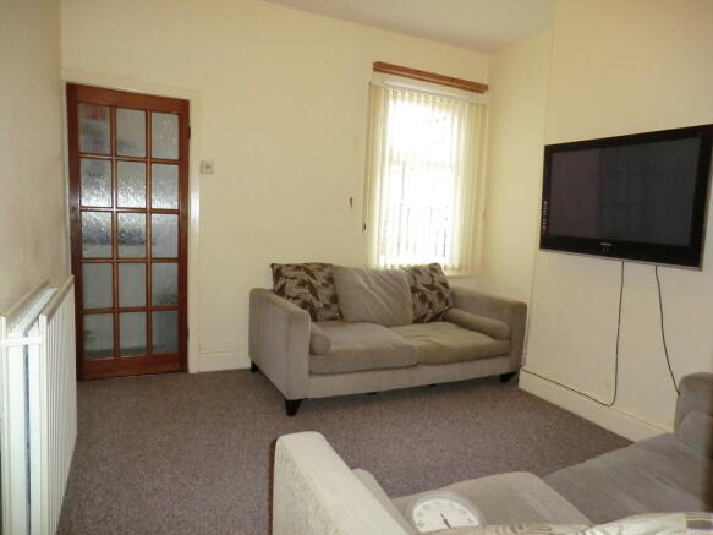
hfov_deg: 71.6
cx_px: 356
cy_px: 268
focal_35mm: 24
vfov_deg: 56.8
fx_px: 494
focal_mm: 4.3
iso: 400
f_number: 3.2
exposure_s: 1/60
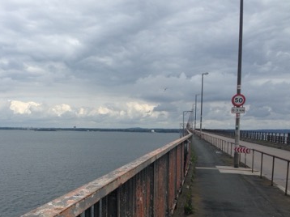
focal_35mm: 48
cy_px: 145
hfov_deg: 39.1
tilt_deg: -2.3
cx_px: 92
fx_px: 402
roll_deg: -1.9
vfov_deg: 30.0
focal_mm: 4.12
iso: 50
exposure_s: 1/2358
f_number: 2.4
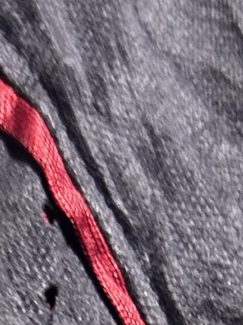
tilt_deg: -61.6
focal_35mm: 162
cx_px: -130
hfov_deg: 8.9
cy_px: 623
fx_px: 1517
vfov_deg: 11.2
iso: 500
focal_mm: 5.7
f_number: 1.5
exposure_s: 1/33
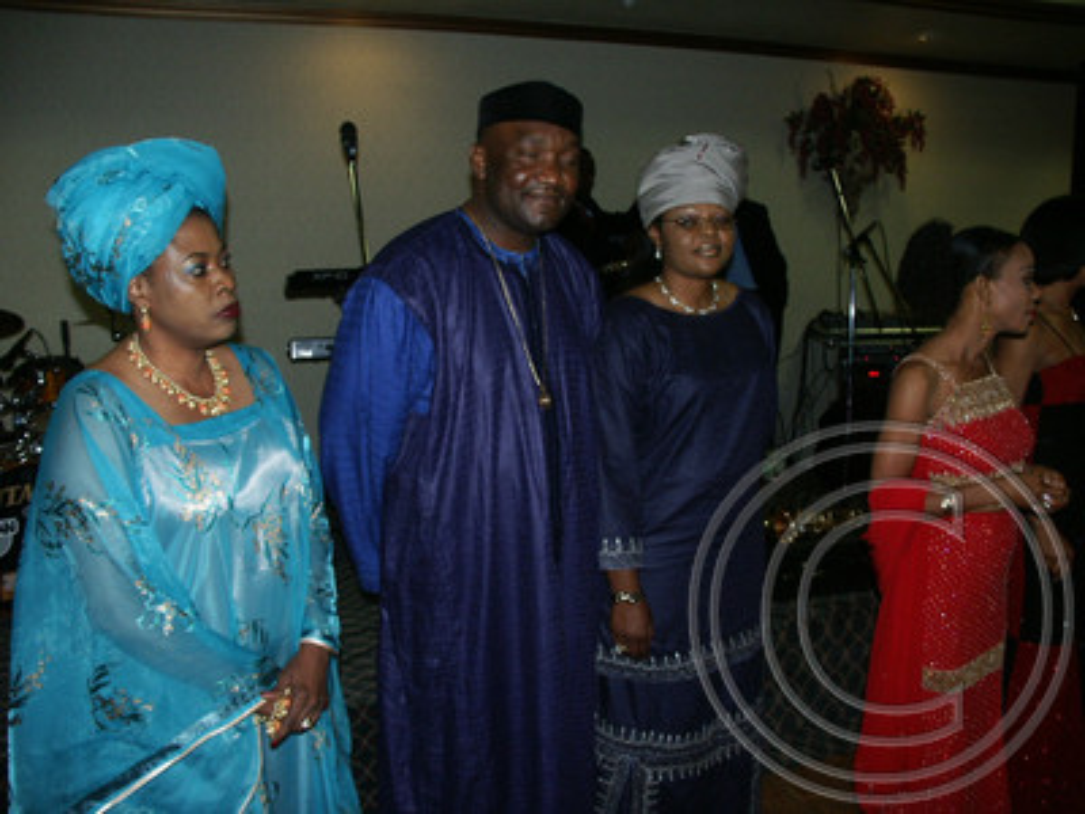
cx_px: 542
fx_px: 878
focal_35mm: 28
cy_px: 407
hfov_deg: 63.4
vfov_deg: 49.7
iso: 200
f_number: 2.8
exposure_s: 1/90
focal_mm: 7.21
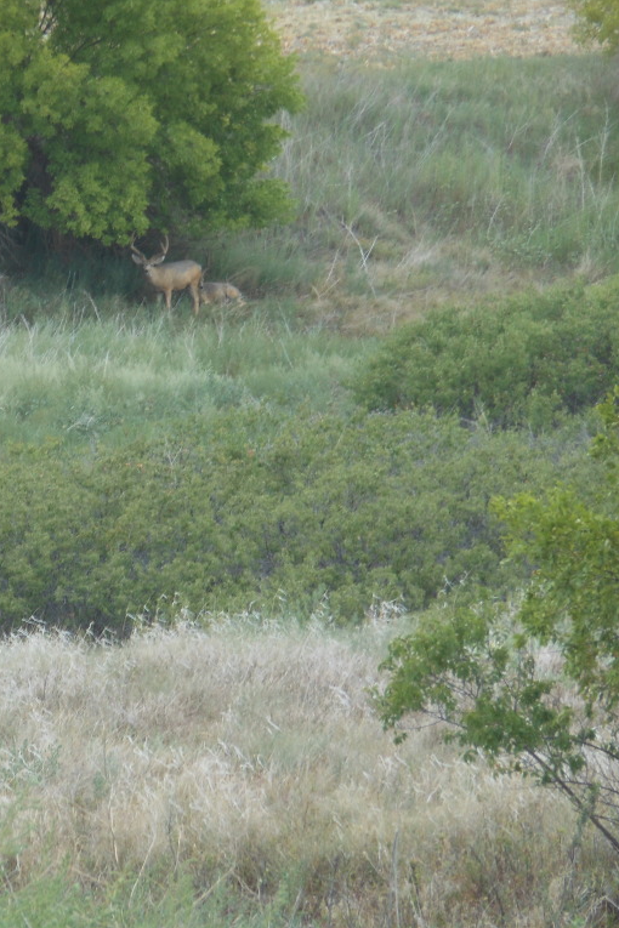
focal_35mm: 348
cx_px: 47
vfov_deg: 5.9
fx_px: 8975
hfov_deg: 3.9
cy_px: 463
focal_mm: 45
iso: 80
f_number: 5.8
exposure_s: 1/125
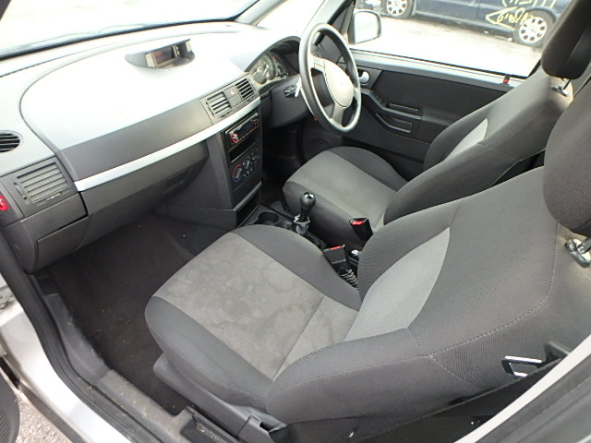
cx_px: 296
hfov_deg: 79.0
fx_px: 359
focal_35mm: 21
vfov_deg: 63.4
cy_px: 222
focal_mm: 3.7
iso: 320
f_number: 3.5
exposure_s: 1/30
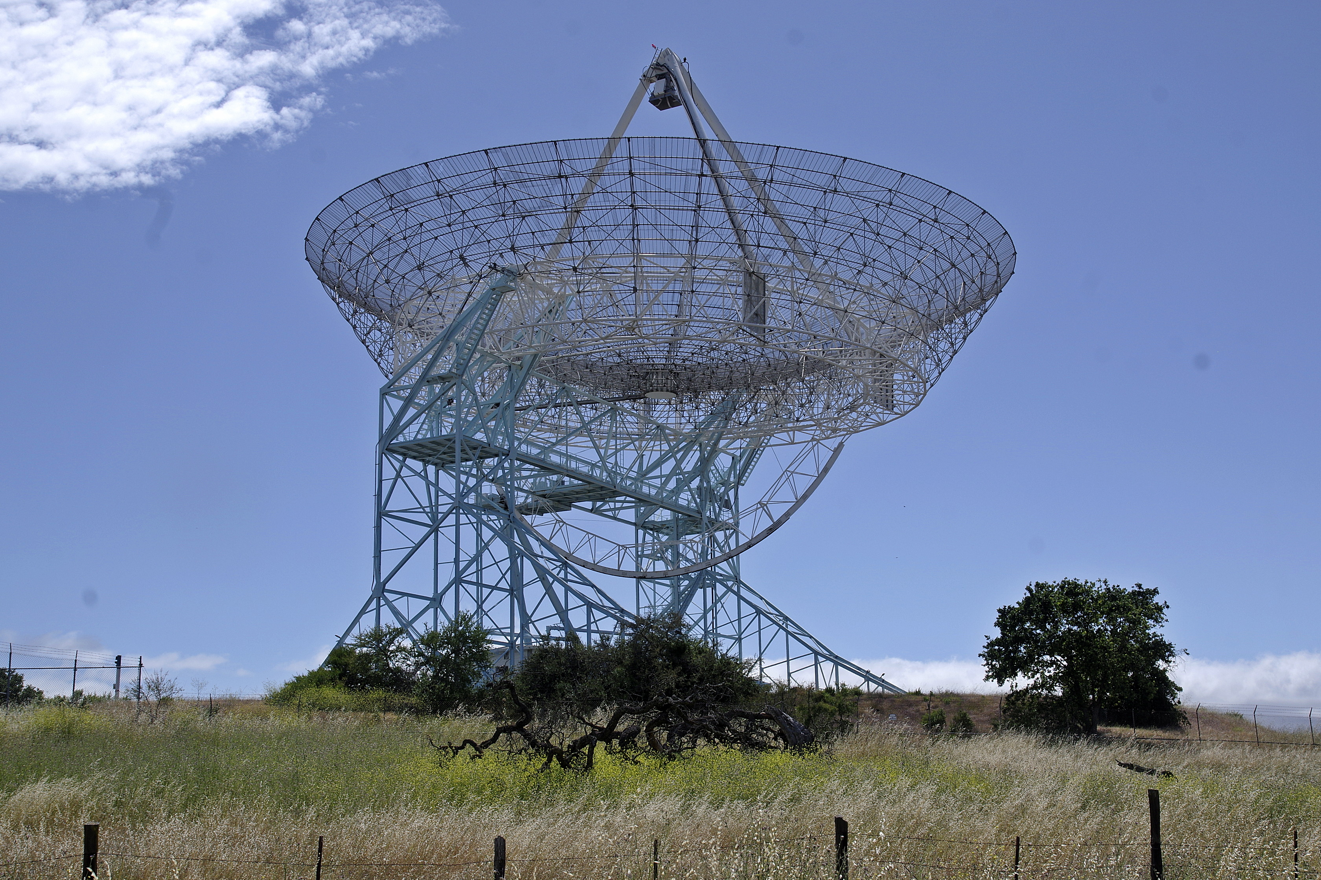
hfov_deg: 46.4
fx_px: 1541
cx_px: 660
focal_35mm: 42
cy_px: 440
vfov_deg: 31.9
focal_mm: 28.13
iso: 200
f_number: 8
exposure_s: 1/500
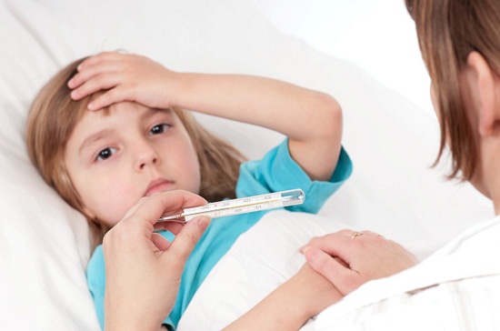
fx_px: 2182
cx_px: 250
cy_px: 166
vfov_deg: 8.7
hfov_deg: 13.1
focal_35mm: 158
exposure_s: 1/200
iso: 200
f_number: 9
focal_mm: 105
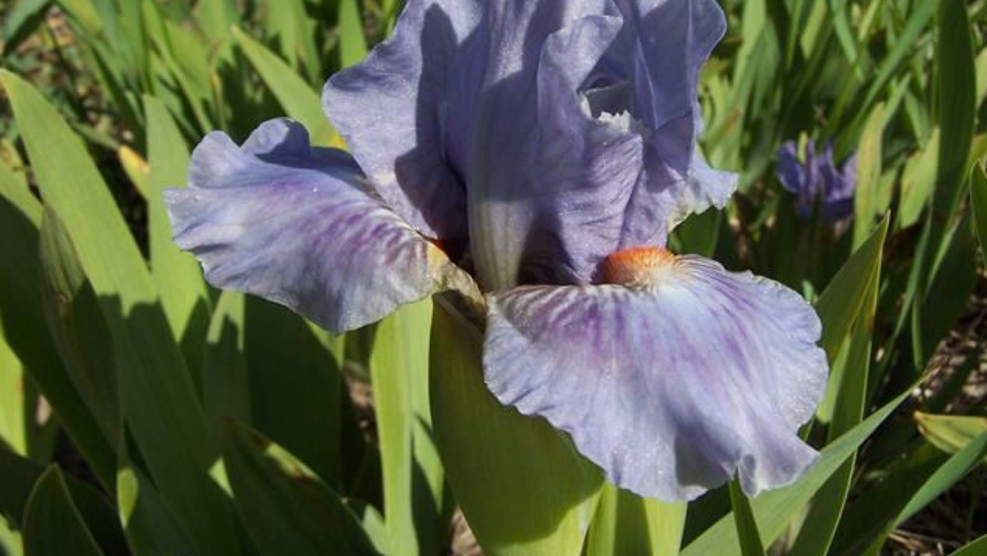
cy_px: 216
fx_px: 1152
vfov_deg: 27.1
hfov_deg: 46.4
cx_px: 497
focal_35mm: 44
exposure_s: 1/500
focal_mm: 6.7
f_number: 5.6
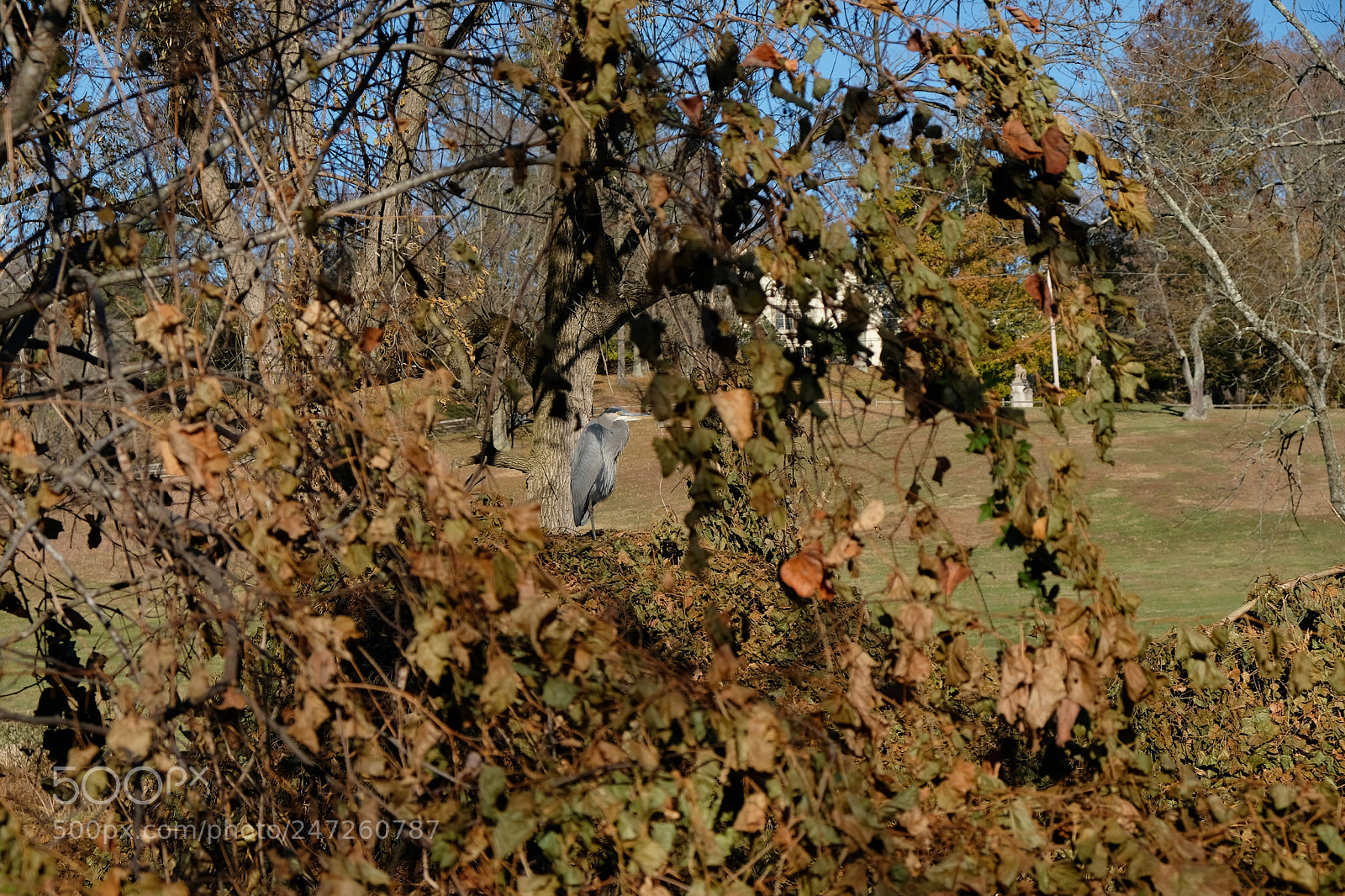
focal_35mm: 83
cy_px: 448
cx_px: 672
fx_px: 3100
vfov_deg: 16.4
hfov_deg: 24.5
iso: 200
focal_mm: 55
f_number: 5.6
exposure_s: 1/850
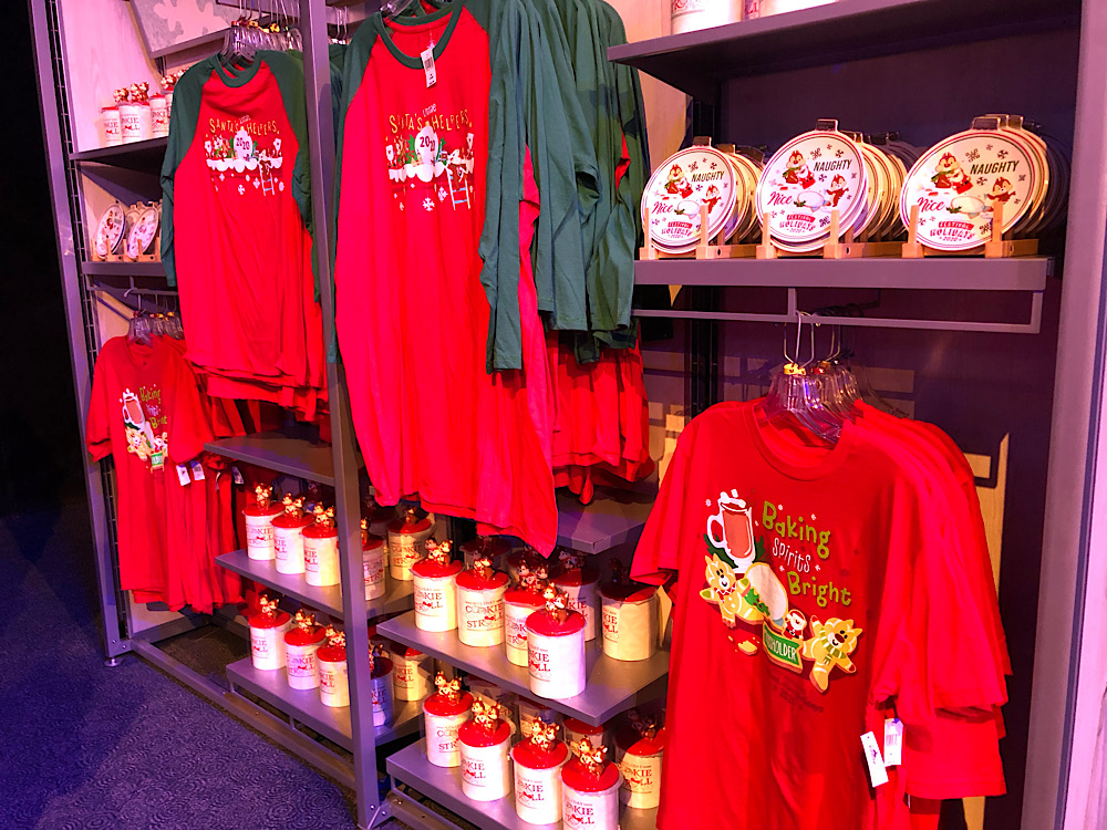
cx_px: 554
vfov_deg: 49.7
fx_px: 895
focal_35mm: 28
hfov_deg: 63.4
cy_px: 415
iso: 100
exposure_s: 1/15
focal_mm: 3.99
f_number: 1.8
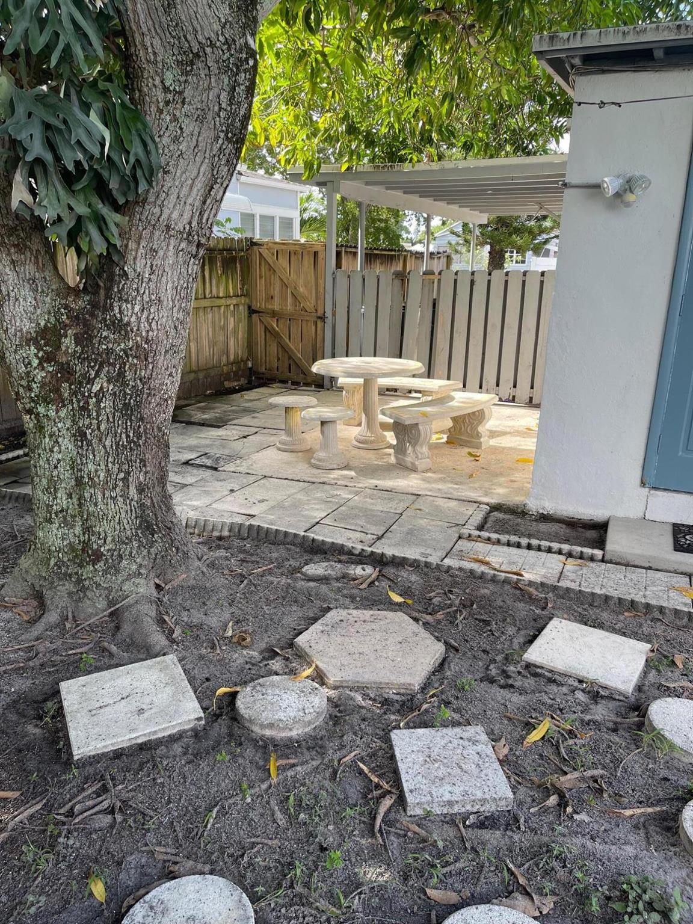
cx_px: 346
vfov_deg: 67.3
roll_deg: -1.4
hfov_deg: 53.1
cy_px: 462
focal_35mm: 26
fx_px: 694
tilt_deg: -16.6
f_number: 1.6
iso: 32
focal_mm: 5.1
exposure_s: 1/384
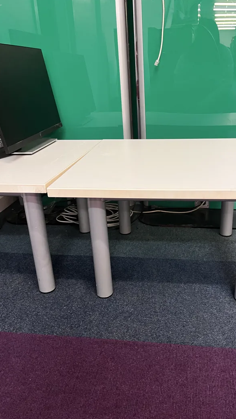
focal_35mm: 29
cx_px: 151
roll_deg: +0.8
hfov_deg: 39.8
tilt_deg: -23.6
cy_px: 212
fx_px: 323
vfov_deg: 66.1
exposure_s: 1/50
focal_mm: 5.1
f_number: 1.6
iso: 200
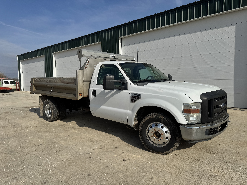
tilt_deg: -4.7
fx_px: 171
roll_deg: +0.0
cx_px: 124
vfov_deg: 56.8
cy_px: 92
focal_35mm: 24
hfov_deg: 71.6
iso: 80
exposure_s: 1/10417
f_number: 1.78
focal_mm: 6.76
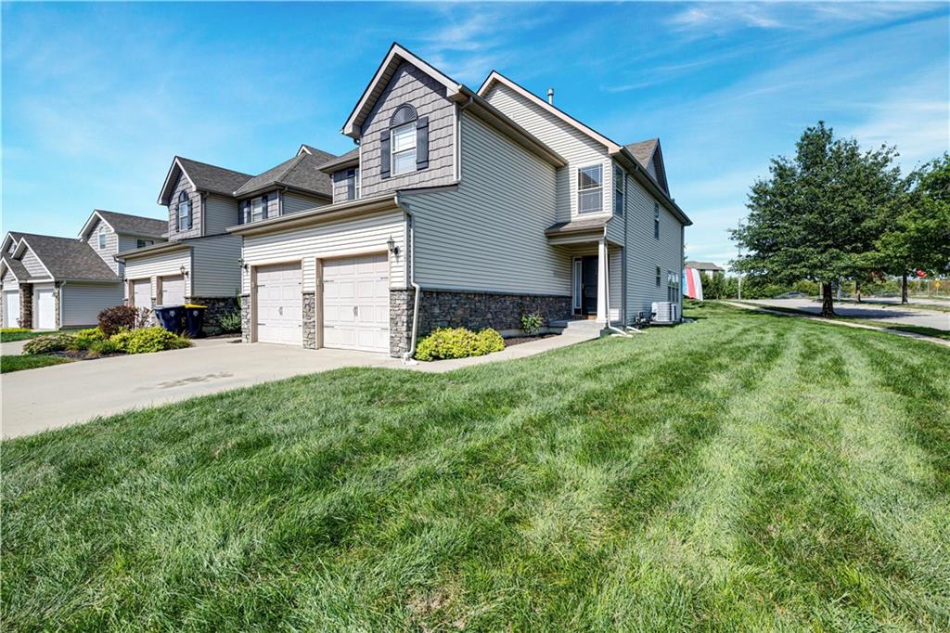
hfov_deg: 96.8
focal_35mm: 16
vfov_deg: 73.7
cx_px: 475
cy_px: 316
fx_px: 422
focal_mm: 16
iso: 100
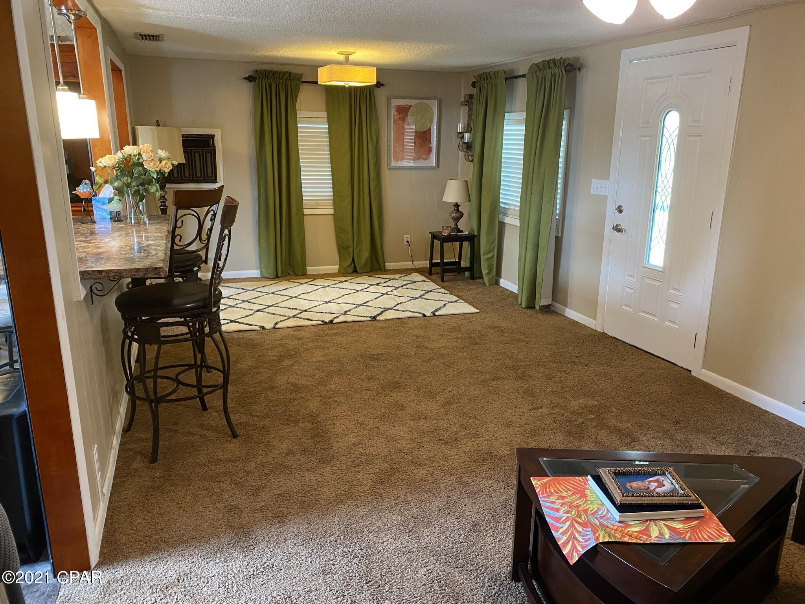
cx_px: 402
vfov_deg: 53.1
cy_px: 302
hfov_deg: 67.3
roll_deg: -0.9
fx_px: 605
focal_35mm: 26
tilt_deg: -14.5
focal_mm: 4.25
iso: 400
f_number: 1.8
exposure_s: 1/60
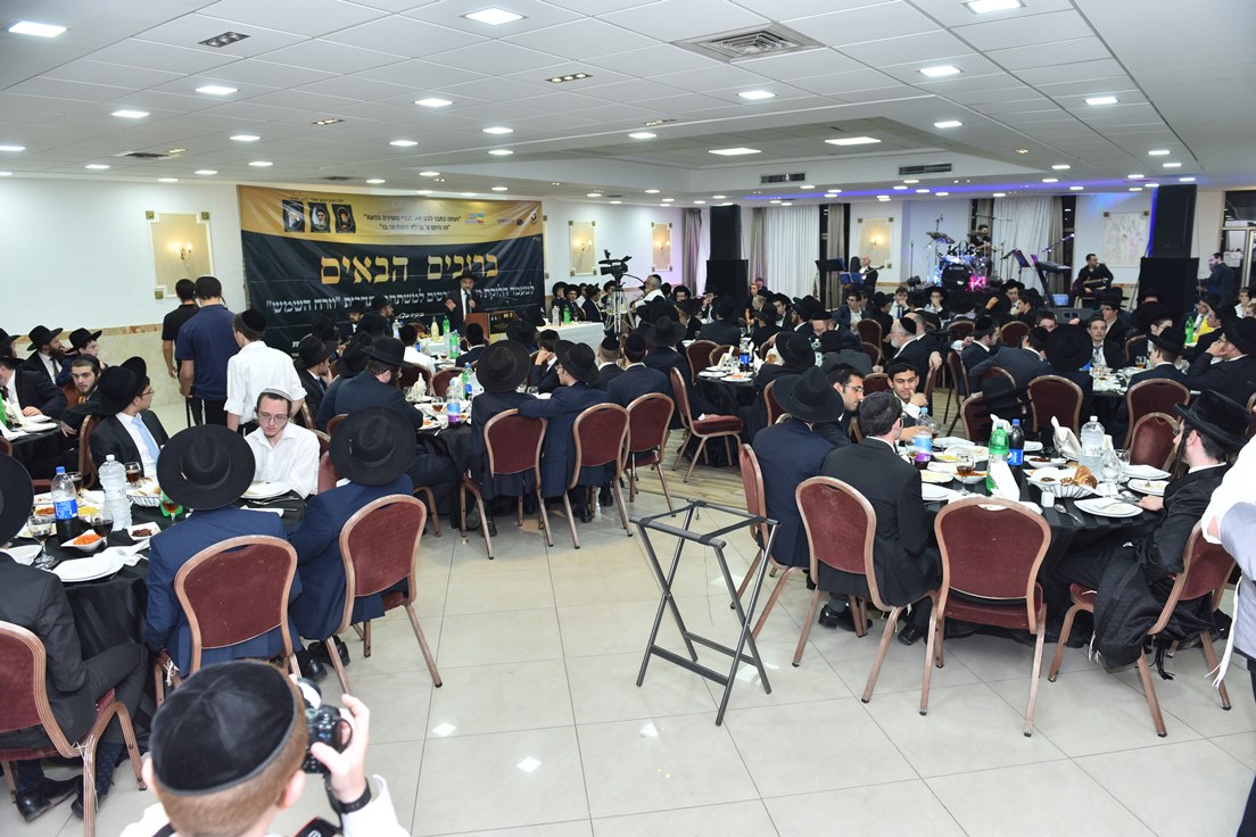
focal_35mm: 24
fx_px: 837
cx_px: 628
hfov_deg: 73.7
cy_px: 418
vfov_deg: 53.1
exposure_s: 1/160
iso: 800
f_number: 4
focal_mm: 24
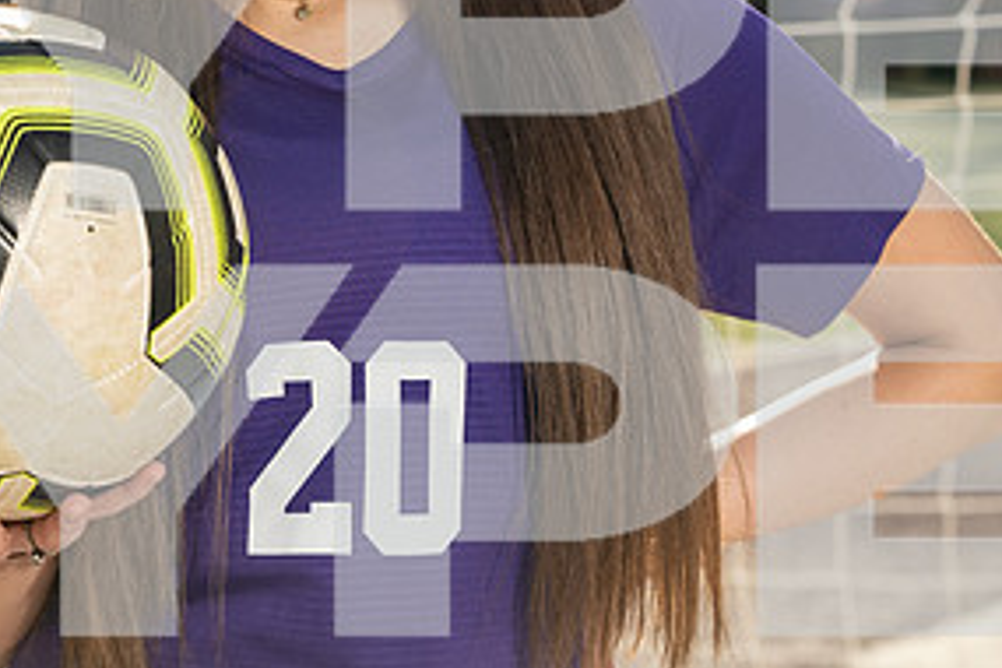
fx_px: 3117
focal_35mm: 112
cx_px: 278
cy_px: 26
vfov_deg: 12.1
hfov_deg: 18.2
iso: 200
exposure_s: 1/250
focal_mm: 55
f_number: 4.5
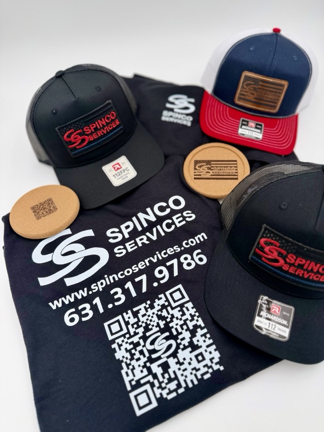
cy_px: 216
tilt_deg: -57.5
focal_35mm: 24
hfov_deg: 56.8
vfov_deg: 71.6
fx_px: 300
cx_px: 162
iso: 80
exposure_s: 1/547
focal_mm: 6.76
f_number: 1.78
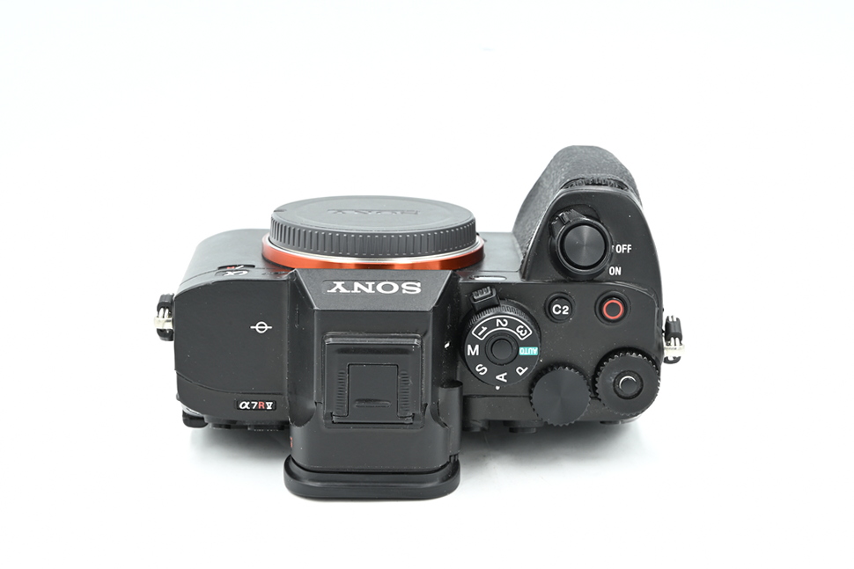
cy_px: 284
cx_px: 427
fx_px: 1779
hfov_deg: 27.0
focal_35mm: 75
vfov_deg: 18.2
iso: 200
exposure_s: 1/13
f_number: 14
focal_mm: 75
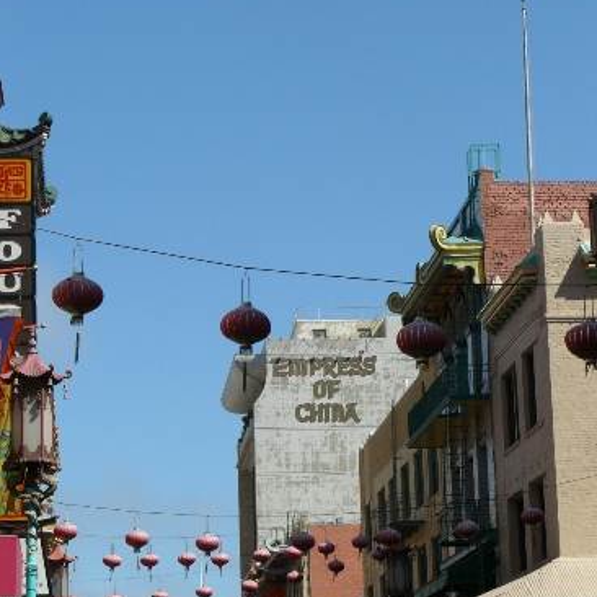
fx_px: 2205
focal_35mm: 113
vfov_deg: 15.4
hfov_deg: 15.4
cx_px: 299
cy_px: 305
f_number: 6.3
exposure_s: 1/400
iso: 100
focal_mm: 15.8
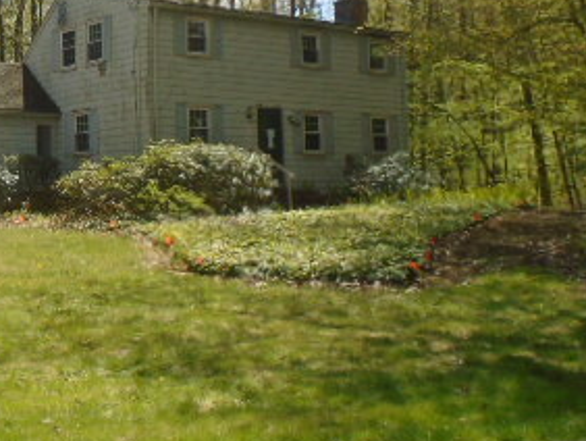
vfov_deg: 24.5
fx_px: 1000
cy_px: 104
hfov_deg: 31.3
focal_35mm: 59
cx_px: 71
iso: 100
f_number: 3.2
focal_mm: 4.6
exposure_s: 1/640
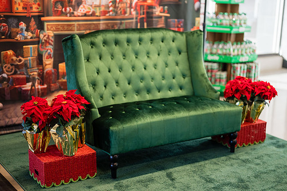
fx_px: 454
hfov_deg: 35.1
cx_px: 138
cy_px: 91
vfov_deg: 23.8
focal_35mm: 57
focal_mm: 50
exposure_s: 1/640
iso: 800
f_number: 1.3
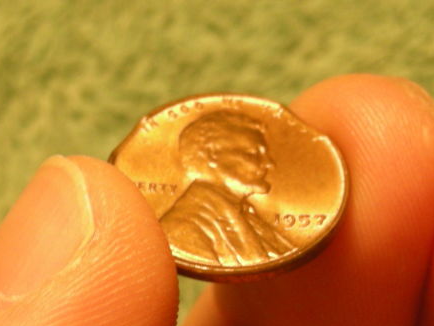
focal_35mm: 175
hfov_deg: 11.3
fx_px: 2195
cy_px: 167
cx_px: 231
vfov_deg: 8.5
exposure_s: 1/52.5
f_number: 3.9
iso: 139
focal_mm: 12.3
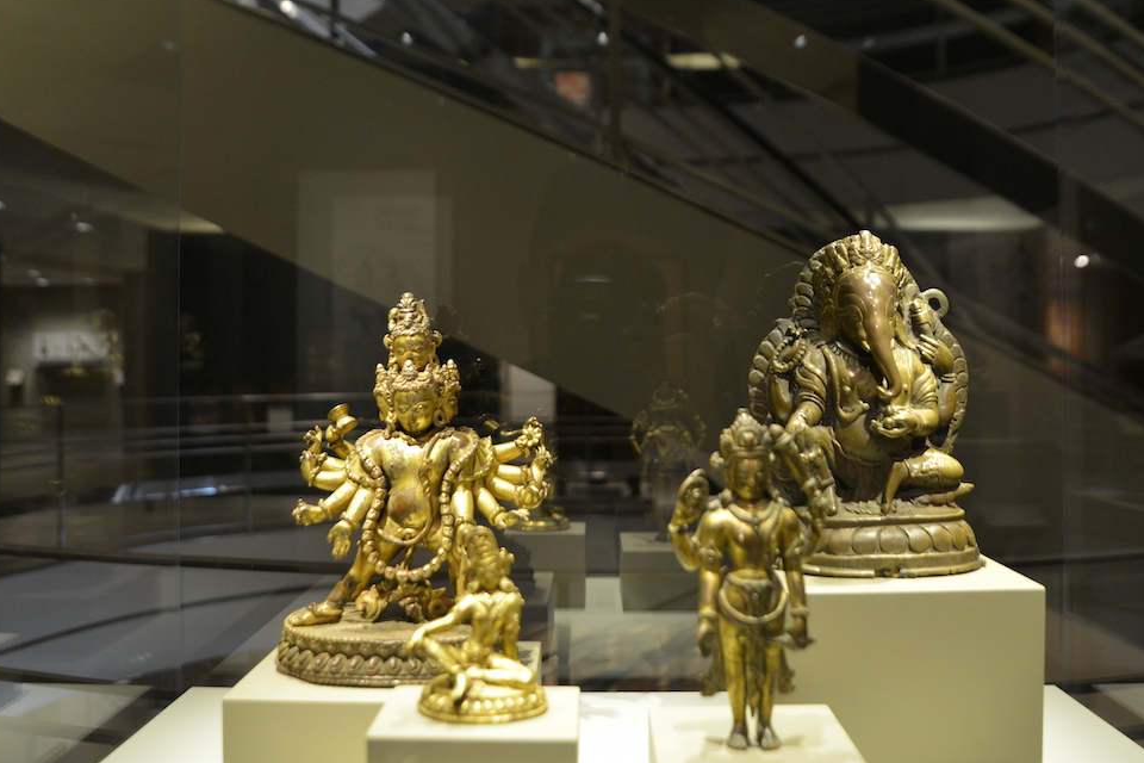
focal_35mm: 30
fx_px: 953
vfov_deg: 43.5
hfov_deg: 61.9
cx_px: 585
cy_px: 335
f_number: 4
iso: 1600
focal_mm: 24
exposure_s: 1/50
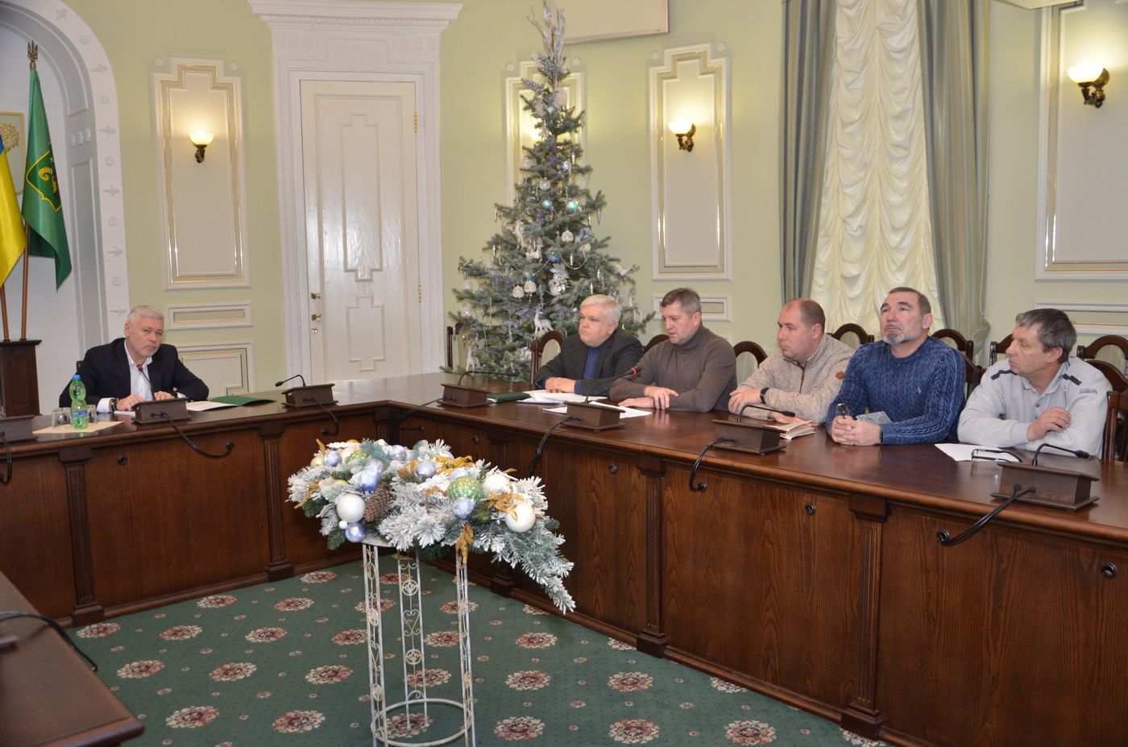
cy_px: 374
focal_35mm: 32
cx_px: 564
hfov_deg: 59.6
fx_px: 985
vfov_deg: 41.5
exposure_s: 1/200
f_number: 3.8
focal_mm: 21
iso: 800
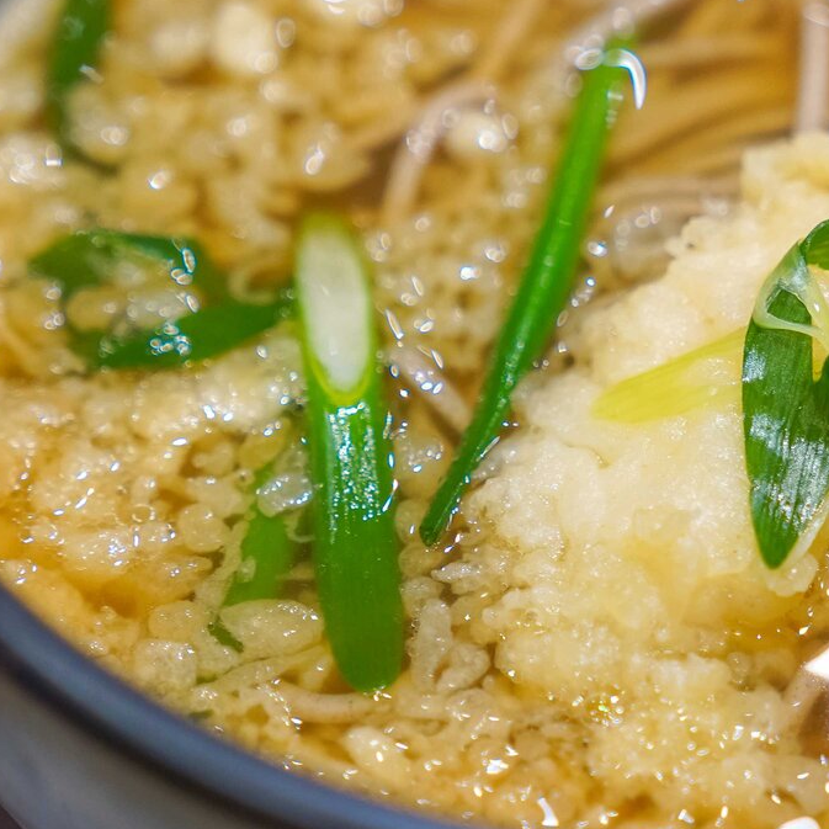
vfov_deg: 11.7
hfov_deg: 11.7
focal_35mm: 149
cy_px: 261
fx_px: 4037
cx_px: 589
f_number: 2.8
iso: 800
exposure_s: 1/60
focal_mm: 59
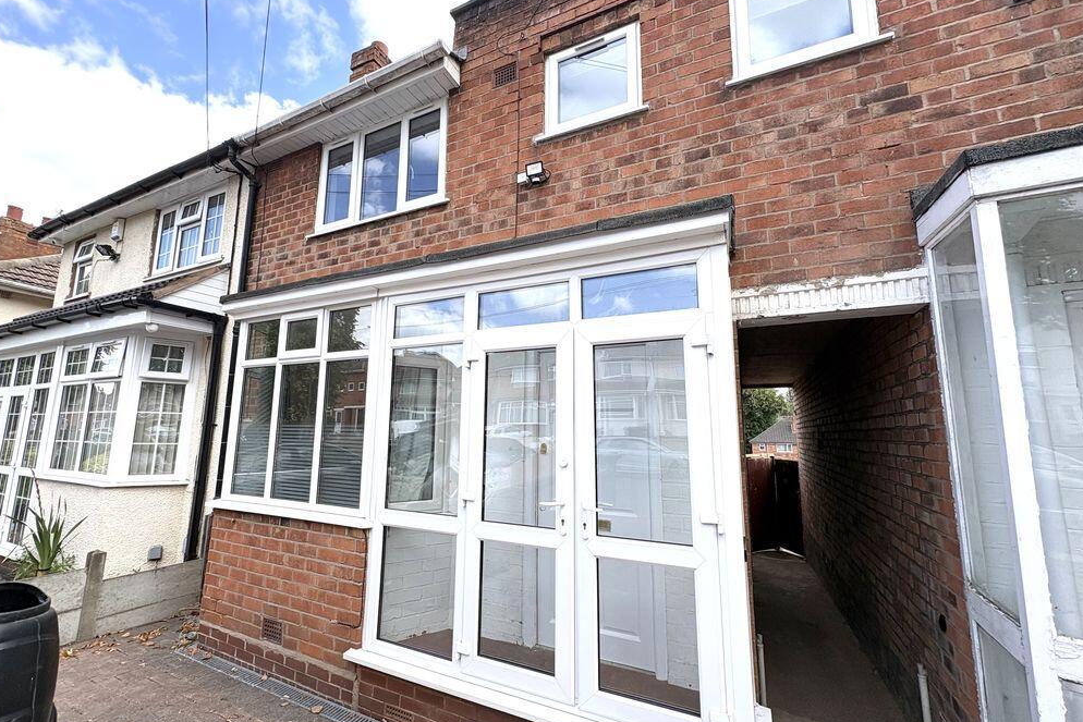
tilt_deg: +8.2
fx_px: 451
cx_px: 527
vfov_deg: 77.3
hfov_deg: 100.4
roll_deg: -0.1
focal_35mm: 15
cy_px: 367
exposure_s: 1/610
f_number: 2.2
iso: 40
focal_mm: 2.22
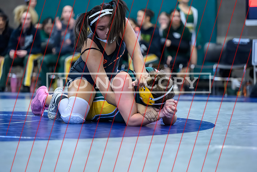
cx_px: 128
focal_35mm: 135
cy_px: 86
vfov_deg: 10.2
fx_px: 964
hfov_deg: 15.2
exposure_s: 1/640
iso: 10000
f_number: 2.8
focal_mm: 135
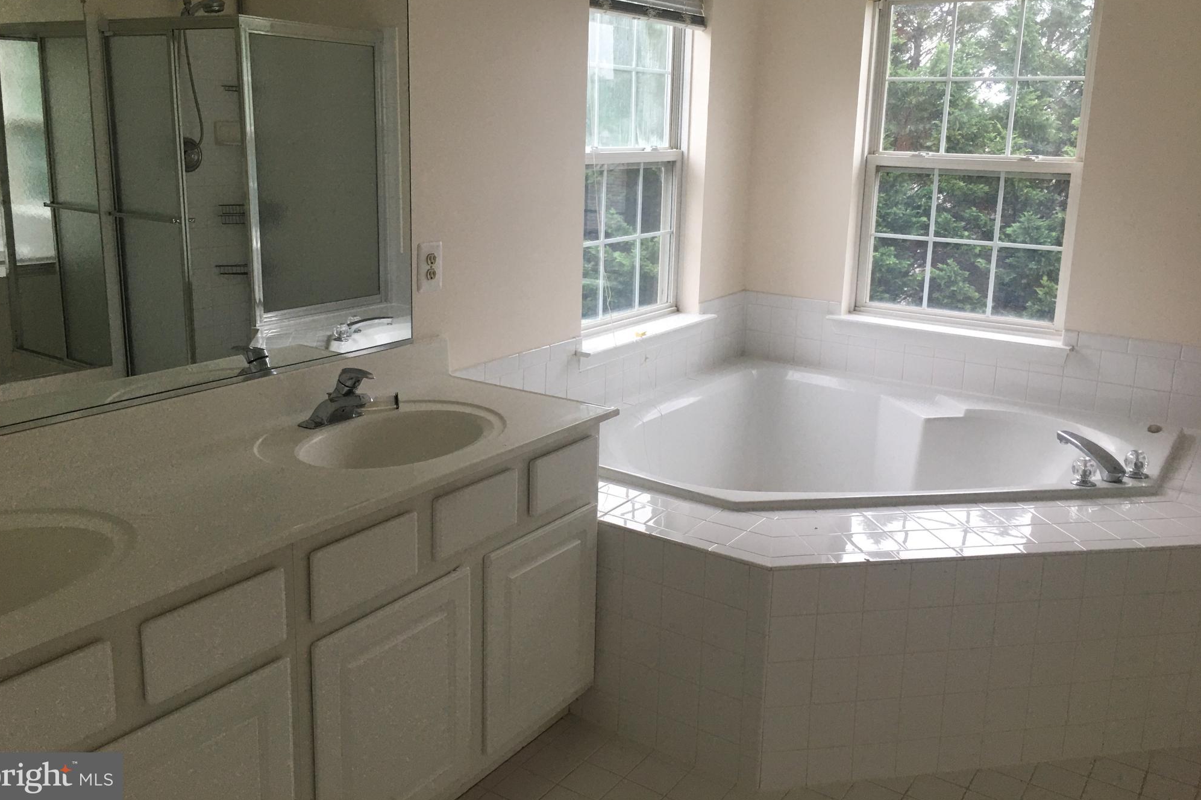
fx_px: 1034
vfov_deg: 42.2
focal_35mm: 31
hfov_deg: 60.3
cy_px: 339
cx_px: 589
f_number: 2.2
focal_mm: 4.15
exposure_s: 1/30
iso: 40
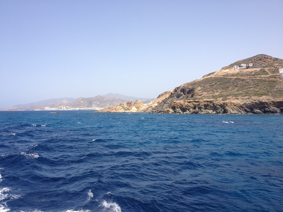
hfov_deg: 52.6
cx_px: 142
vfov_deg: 40.7
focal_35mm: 35
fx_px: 286
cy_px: 106
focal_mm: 4.28
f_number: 2.4
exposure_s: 1/1493
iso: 50
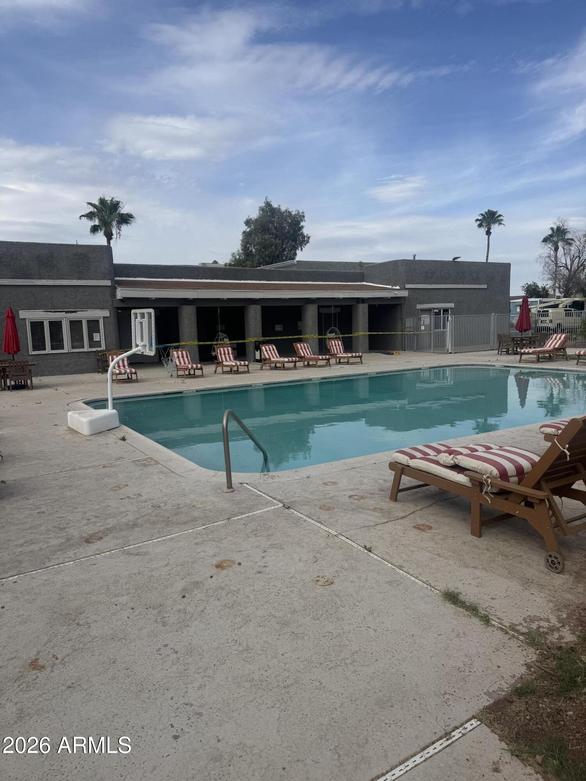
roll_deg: +2.8
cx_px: 293
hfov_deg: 56.8
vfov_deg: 71.6
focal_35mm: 24
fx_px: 542
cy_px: 390
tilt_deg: -7.0
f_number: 1.78
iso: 80
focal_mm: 6.76
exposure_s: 1/6410
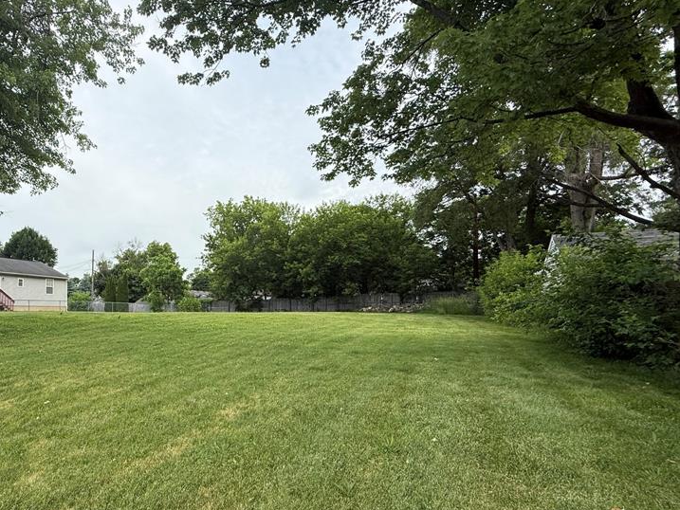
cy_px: 301
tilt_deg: +1.7
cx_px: 211
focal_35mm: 20
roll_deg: -0.5
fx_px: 393
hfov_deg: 78.3
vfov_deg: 65.5
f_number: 2.2
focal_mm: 2.22
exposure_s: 1/901
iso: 50
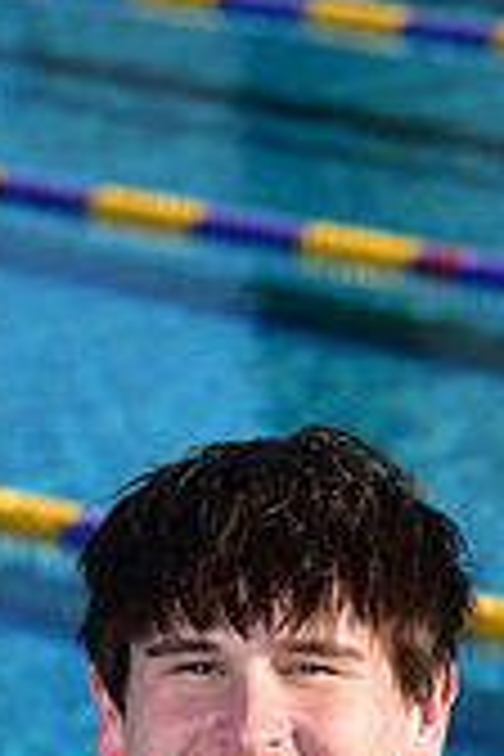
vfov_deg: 5.4
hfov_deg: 3.6
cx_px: 268
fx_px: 7958
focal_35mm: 379
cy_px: 1264
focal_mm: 110
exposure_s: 1/250
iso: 64
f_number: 6.3
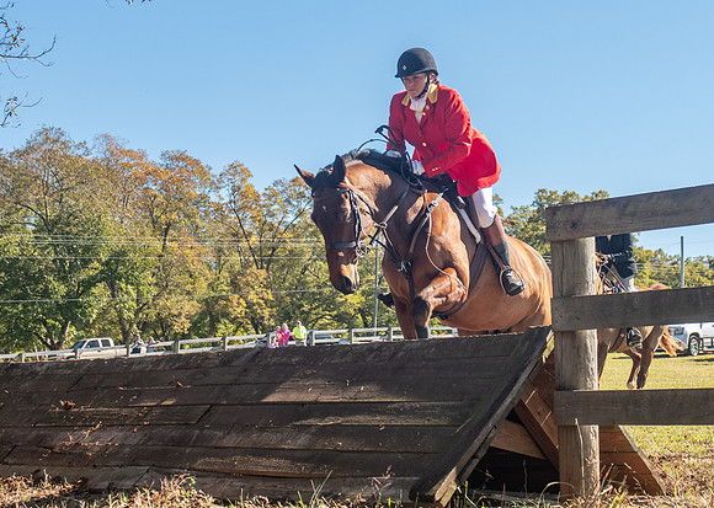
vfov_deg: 22.5
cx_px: 384
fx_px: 1277
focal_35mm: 63
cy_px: 220
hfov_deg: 31.2
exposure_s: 1/320
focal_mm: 32
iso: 400
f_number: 4
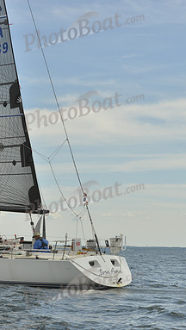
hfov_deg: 10.8
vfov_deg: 19.3
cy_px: 166
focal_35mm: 111
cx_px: -21
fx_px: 971
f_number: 8
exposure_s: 1/1000
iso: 200
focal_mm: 70
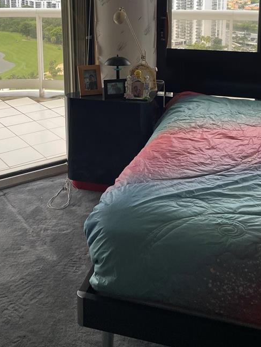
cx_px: 113
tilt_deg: -5.2
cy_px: 45
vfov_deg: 37.5
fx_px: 482
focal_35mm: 48
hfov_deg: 30.2
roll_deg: -1.0
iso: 32
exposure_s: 1/666
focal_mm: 4.2
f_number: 1.6
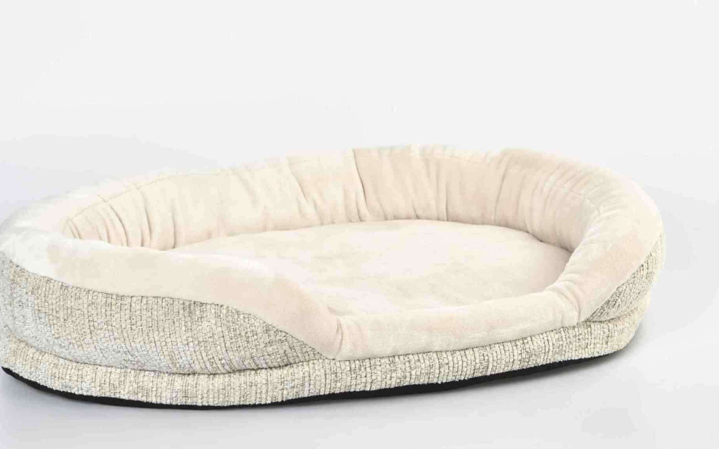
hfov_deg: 23.0
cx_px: 337
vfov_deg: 14.5
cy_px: 264
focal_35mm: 90
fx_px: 1763
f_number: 11
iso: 320
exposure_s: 1/125
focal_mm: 70
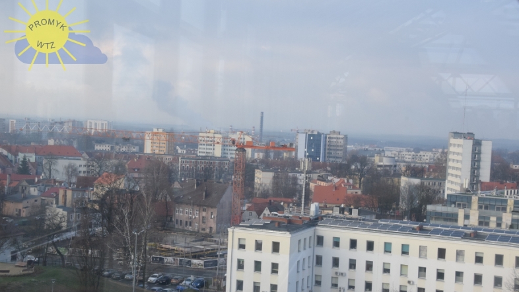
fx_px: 881
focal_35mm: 64
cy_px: 164
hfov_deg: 32.8
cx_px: 263
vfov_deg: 18.8
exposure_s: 1/500
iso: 1600
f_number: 11
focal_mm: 40
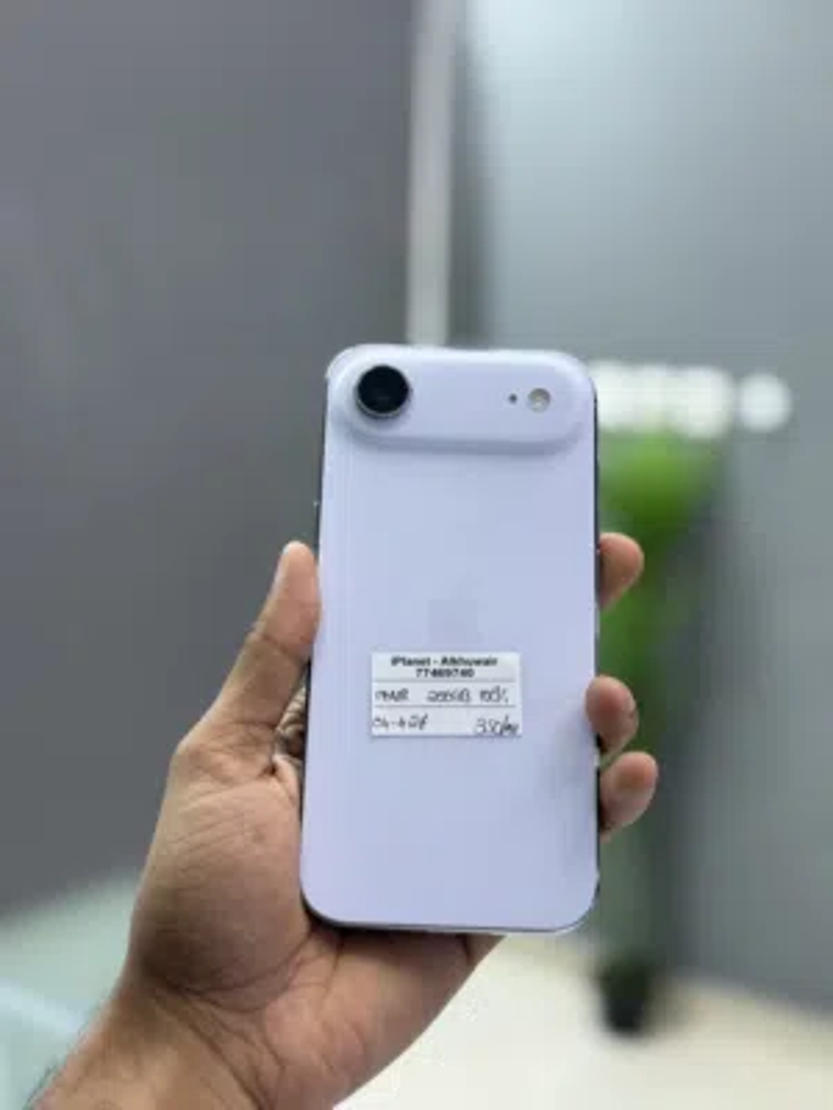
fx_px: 1540
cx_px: 416
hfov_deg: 30.3
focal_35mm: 48
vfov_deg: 39.7
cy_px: 555
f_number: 1.78
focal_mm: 6.76
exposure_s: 1/50
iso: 50
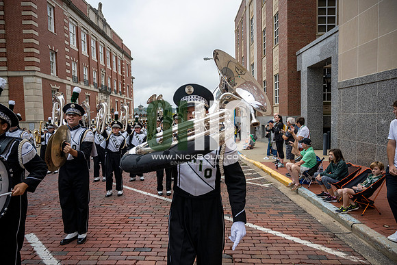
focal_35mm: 24
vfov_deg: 53.2
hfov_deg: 73.7
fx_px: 265
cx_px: 198
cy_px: 132
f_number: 4
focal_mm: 24
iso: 500
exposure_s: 1/1600
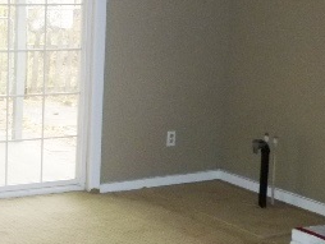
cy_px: 95
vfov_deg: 20.2
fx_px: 686
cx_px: -37
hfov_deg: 24.7
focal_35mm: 73
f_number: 3.3
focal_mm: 5.2
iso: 250
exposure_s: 1/30
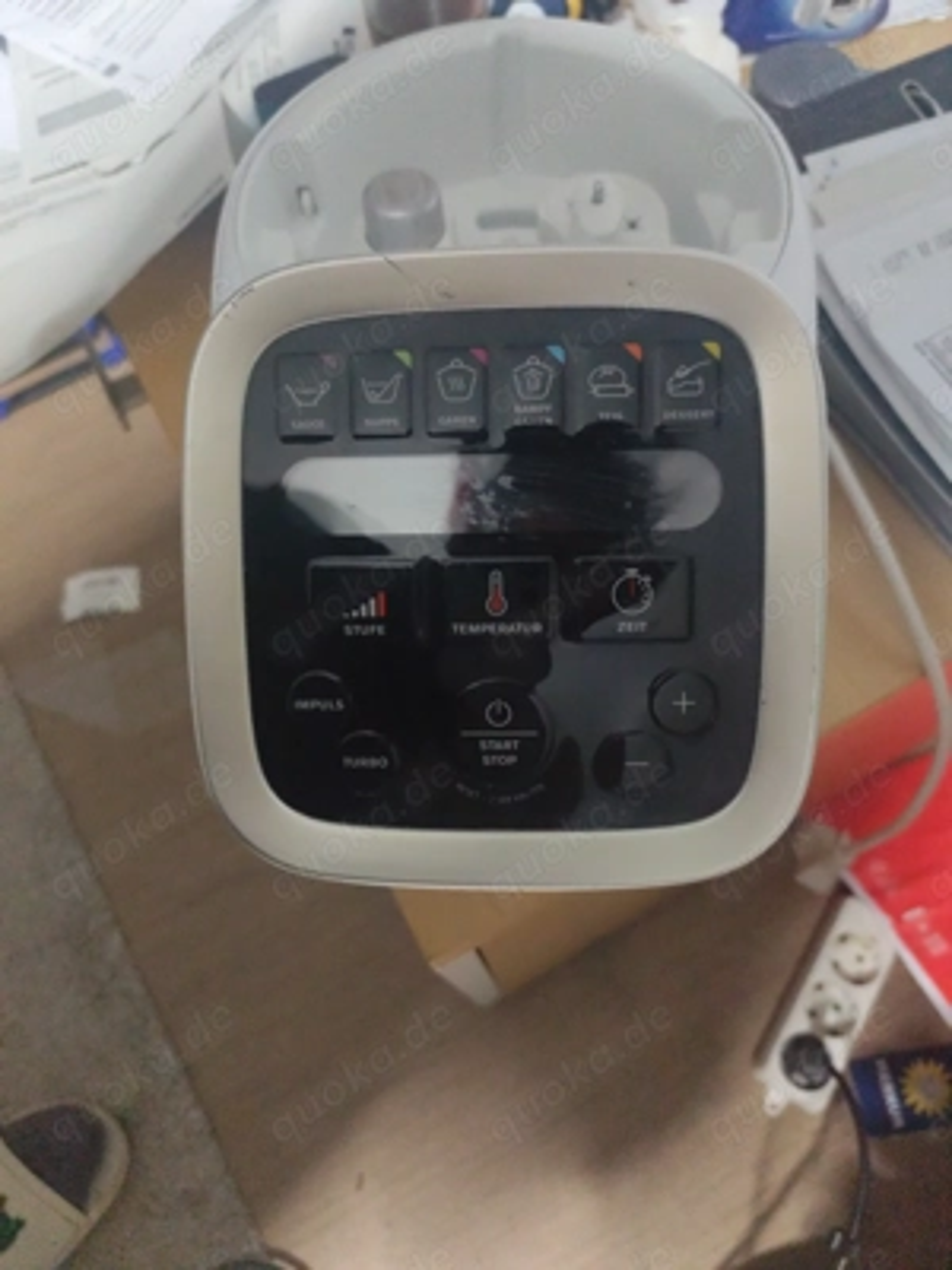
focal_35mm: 23
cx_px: 476
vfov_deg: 73.9
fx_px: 843
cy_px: 635
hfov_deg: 58.9
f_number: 1.65
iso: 5449
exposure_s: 1/100
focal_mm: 6.14
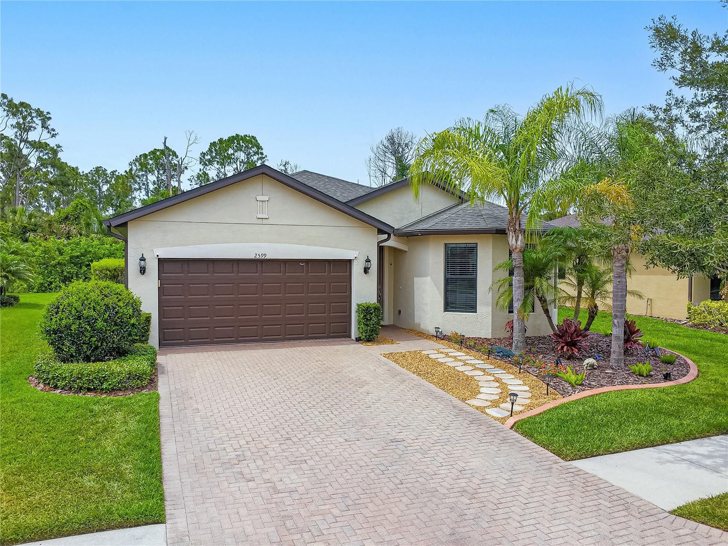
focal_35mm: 24
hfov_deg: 71.6
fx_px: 505
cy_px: 273
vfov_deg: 56.8
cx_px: 364
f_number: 2.8
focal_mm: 4.55
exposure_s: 1/1000
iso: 100
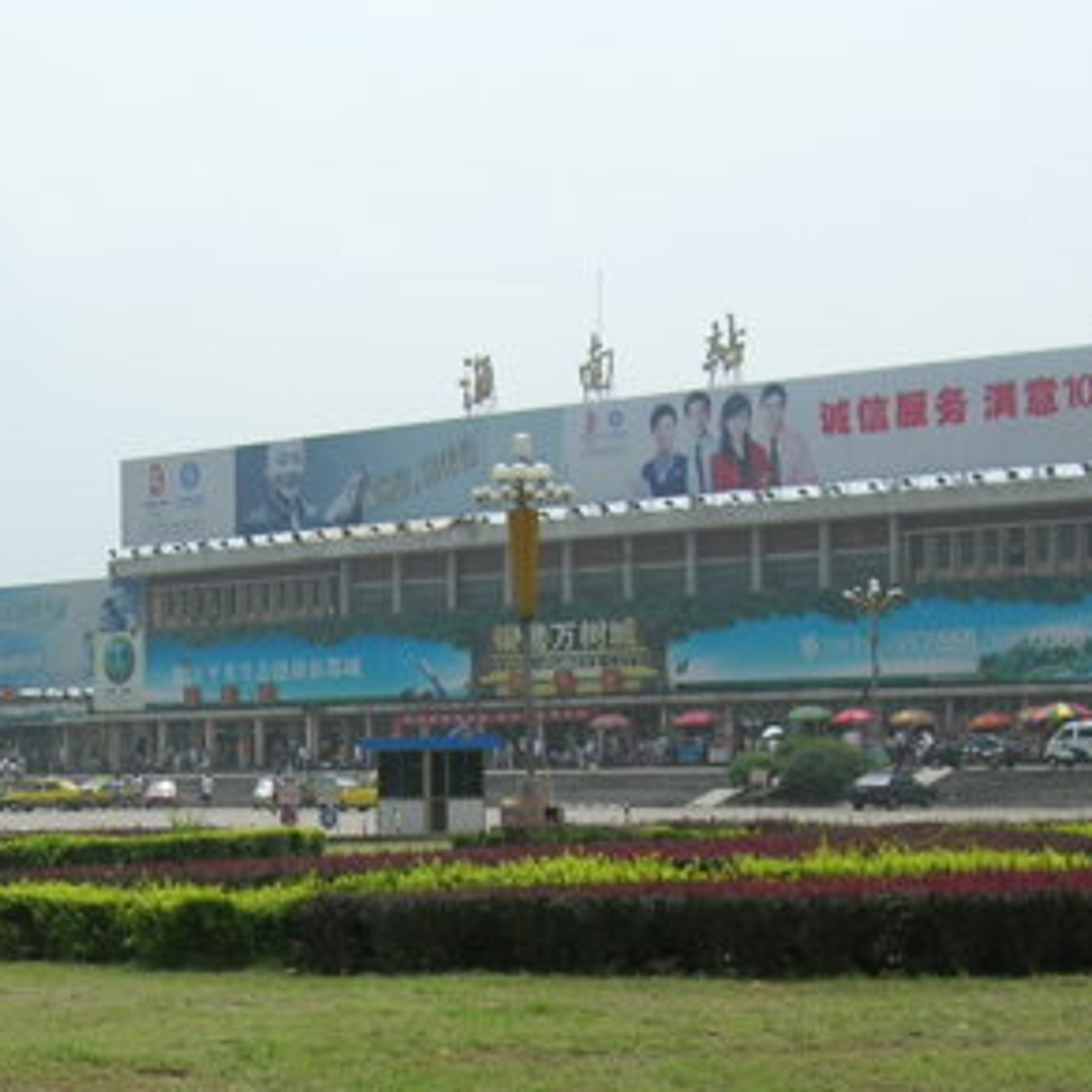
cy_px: 546
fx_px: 1642
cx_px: 639
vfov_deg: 36.8
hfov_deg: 36.7
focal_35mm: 46
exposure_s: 1/767
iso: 64
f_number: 4.8
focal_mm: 7.8
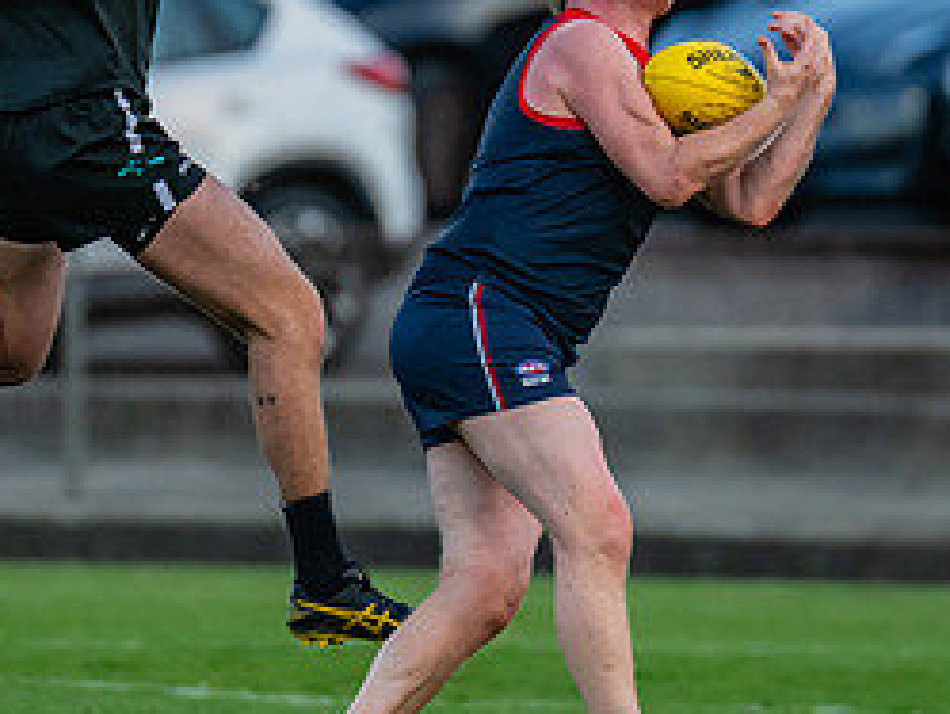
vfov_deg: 1.6
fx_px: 25975
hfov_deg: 2.1
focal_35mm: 946
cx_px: 381
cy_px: 144
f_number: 2.8
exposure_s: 1/1600
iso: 1250
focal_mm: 300
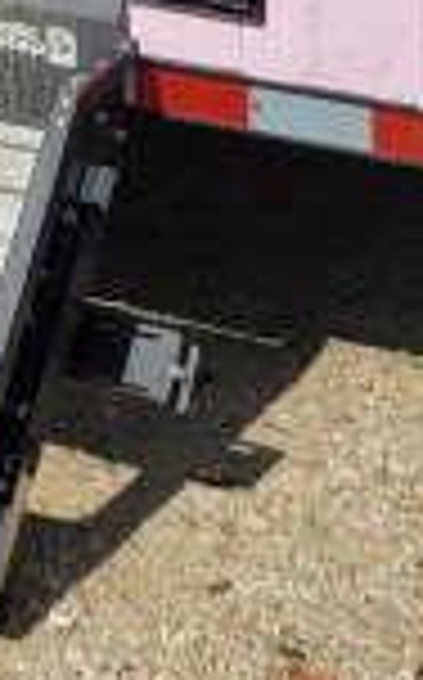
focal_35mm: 137
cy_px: -777
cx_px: -135
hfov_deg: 9.4
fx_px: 2534
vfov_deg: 12.8
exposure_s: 1/1775
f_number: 1.8
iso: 16
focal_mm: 6.7
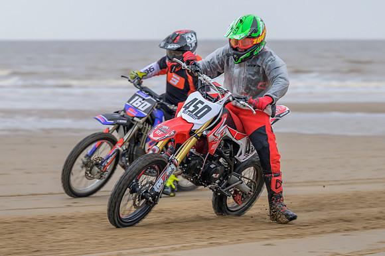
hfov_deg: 10.8
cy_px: 109
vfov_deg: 7.2
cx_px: 167
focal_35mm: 191
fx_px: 2041
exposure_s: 1/250
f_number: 4
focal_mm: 110
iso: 200
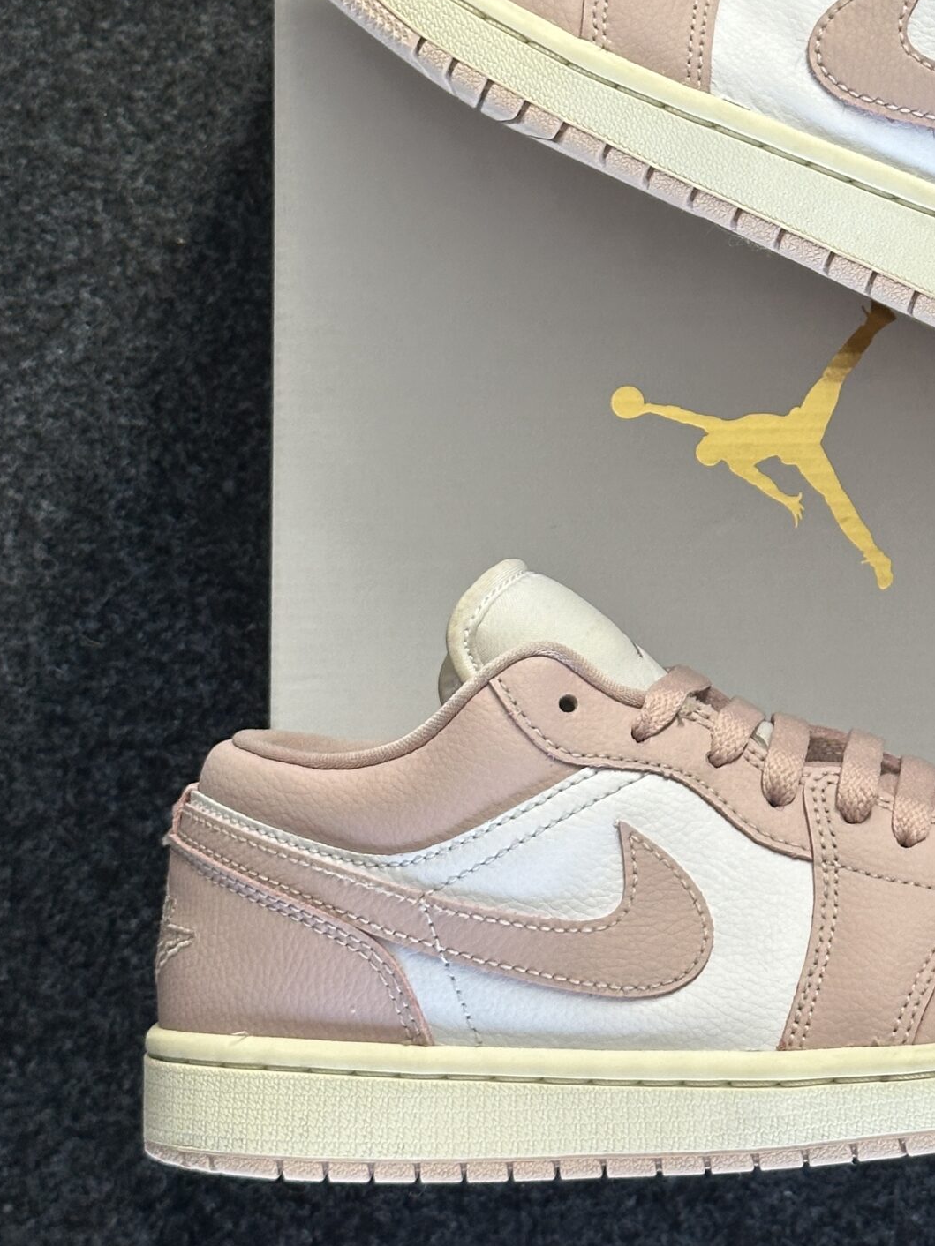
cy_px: 458
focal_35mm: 87
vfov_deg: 22.4
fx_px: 3133
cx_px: 757
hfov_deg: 16.8
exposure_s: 1/50
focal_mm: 6.86
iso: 160
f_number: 1.78
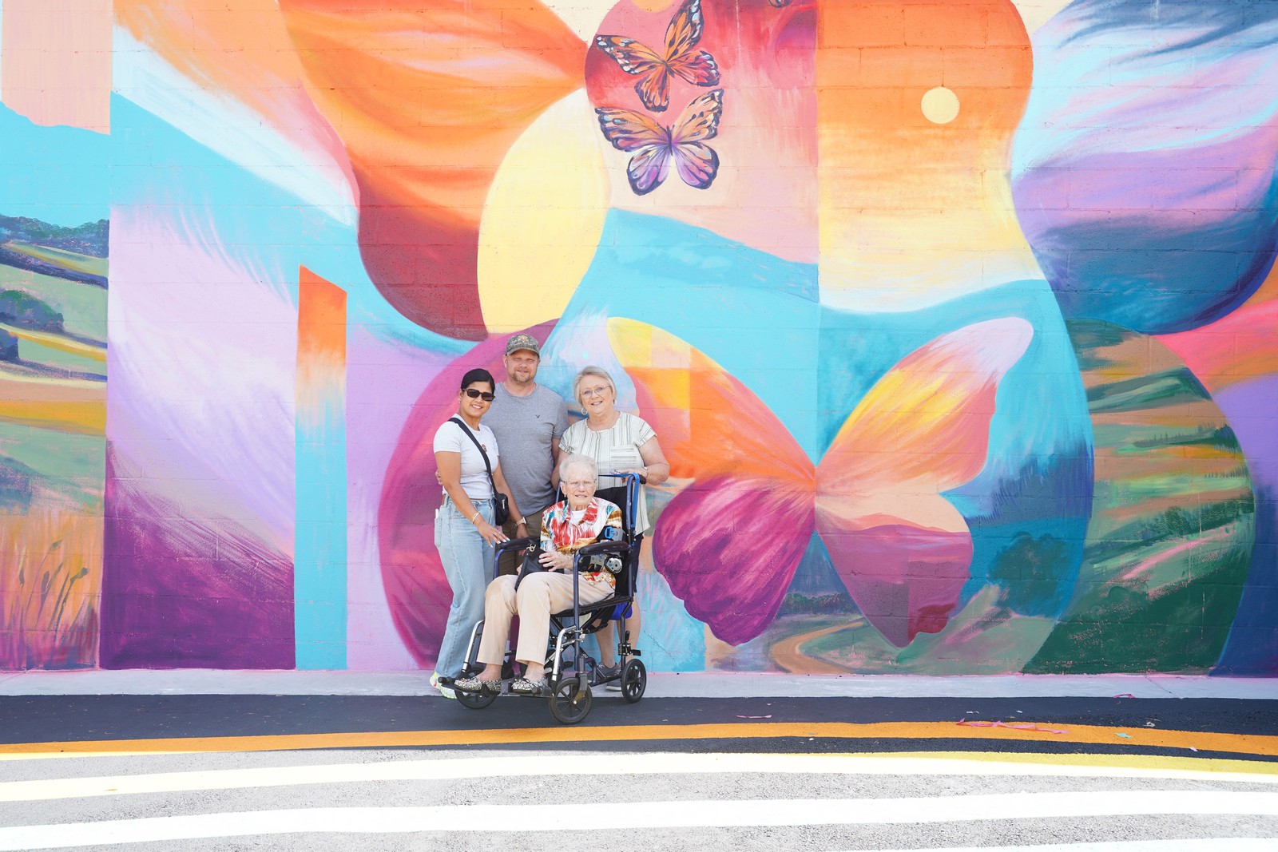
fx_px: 1314
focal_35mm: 37
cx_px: 639
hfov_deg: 51.9
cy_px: 426
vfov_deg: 35.9
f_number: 5.6
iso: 100
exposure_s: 1/100
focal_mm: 37
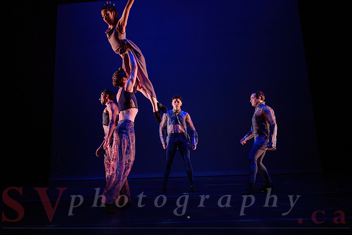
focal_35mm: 26
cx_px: 169
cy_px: 118
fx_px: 251
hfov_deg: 70.0
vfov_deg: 50.1
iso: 1000
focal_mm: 24
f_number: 1.4
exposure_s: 1/400
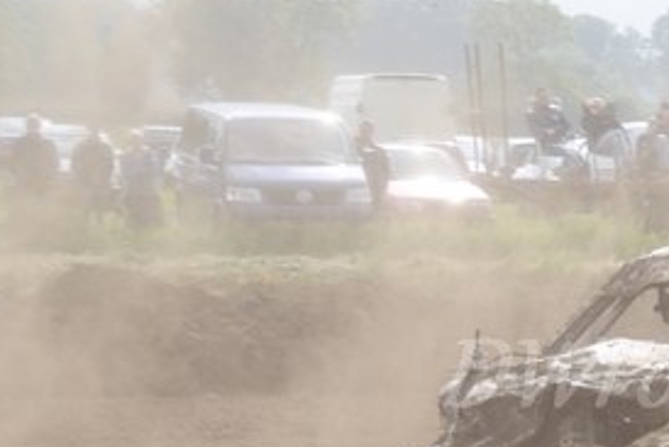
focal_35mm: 252
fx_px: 4685
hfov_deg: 8.1
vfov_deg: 5.5
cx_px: 769
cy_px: 376
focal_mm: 72
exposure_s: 1/500
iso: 200
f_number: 5.3
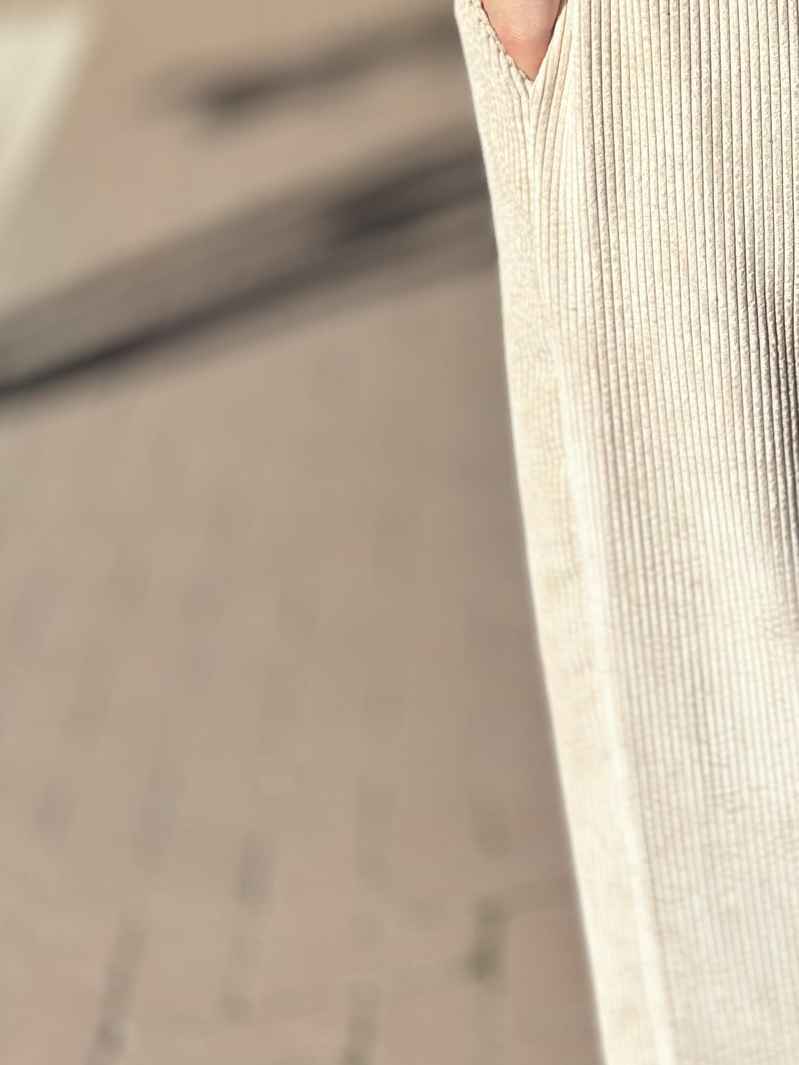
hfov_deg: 14.6
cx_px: 745
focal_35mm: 100
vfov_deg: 19.6
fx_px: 3077
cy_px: 333
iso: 100
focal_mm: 6.86
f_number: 1.78
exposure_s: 1/10870
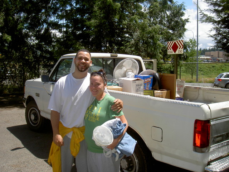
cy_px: 86
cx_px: 114
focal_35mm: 39
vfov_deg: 36.8
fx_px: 258
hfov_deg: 47.9
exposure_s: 1/400
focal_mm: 8
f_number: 4.7
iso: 100
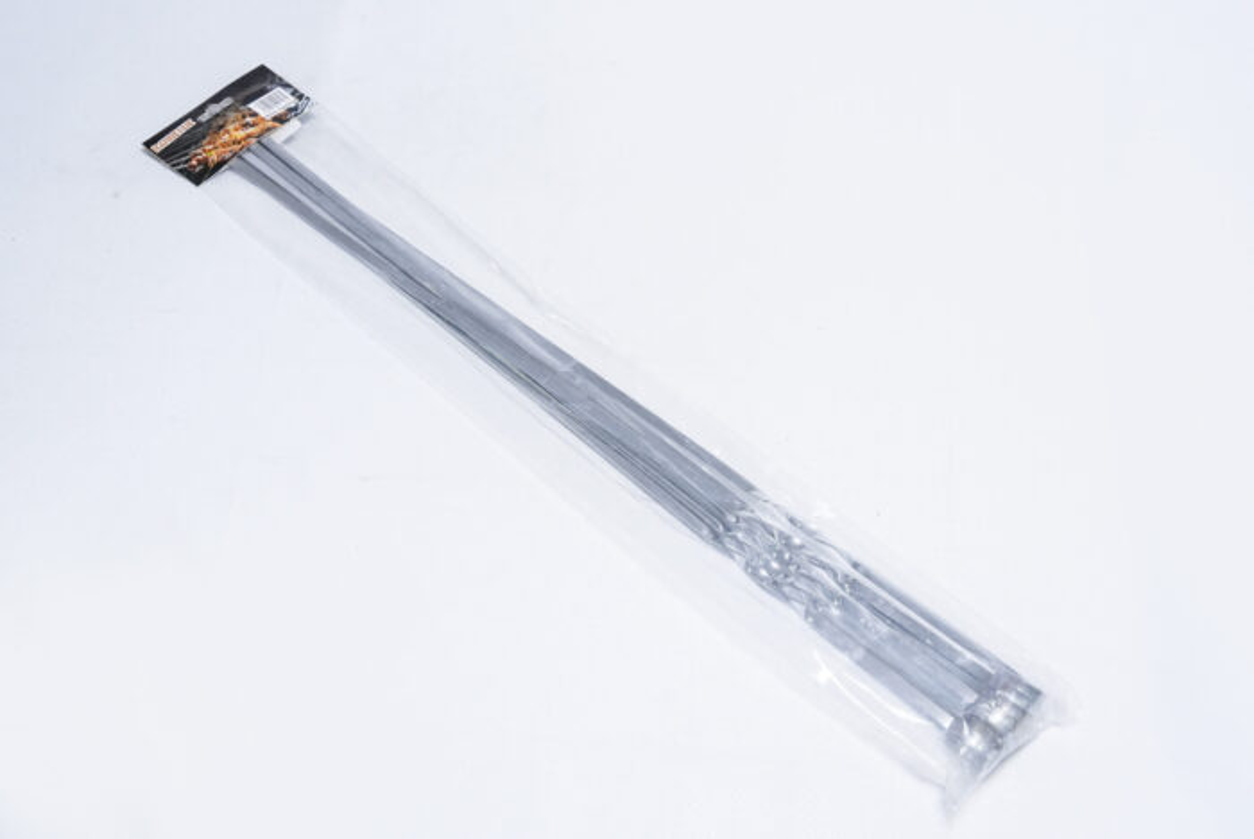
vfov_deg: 20.1
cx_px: 627
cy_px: 420
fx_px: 2371
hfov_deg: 29.6
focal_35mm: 68
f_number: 9
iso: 3200
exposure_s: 1/200
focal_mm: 68
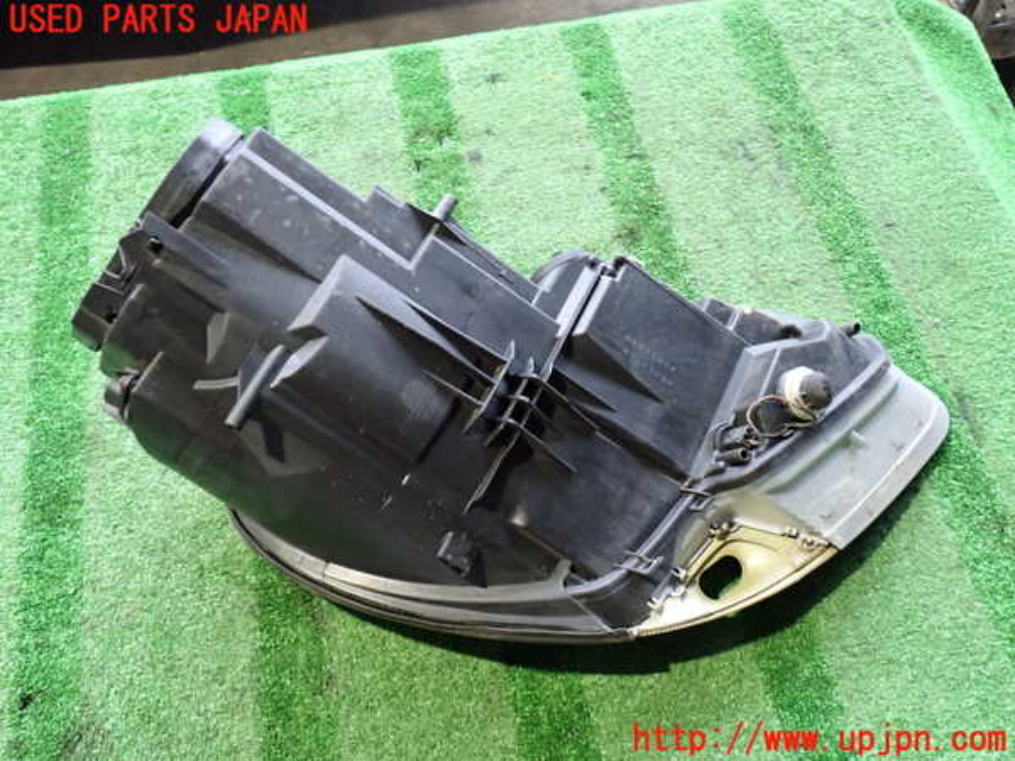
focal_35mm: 32
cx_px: 508
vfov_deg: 44.2
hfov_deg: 56.8
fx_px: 938
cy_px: 380
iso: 800
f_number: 2.4
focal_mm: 5.79
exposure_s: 1/30
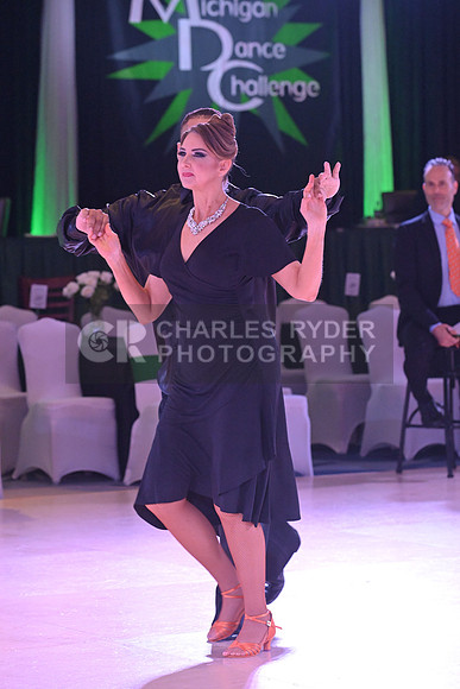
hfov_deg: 9.5
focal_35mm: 145
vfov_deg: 14.2
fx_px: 2777
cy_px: 344
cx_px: 230
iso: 5000
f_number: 6.3
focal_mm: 145
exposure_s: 1/400
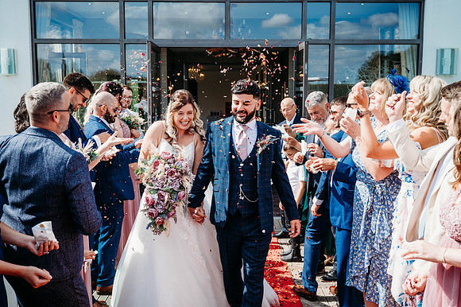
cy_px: 154
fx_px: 512
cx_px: 230
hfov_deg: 48.5
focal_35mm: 40
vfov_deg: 33.4
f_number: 5
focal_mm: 40
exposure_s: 1/800
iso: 280
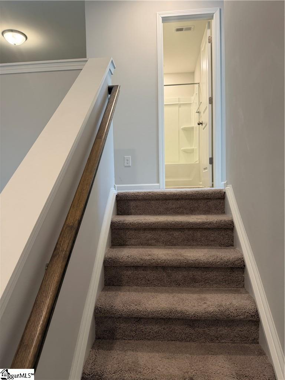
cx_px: 142
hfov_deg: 56.8
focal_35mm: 24
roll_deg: +1.4
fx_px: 263
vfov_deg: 71.6
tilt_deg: -1.9
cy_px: 190
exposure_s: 1/60
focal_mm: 6.76
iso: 125
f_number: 1.78
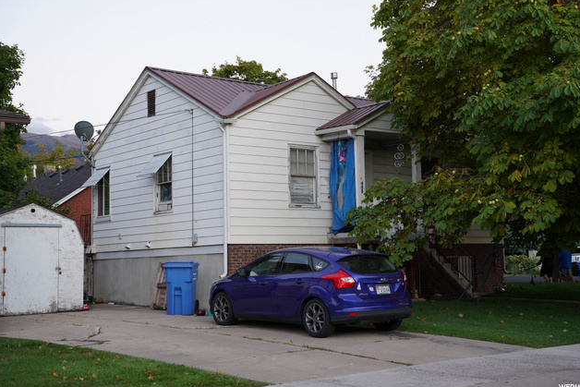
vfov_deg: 26.0
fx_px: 840
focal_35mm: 52
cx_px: 293
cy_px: 194
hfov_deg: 38.1
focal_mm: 51.1
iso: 640
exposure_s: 1/60
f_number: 3.5
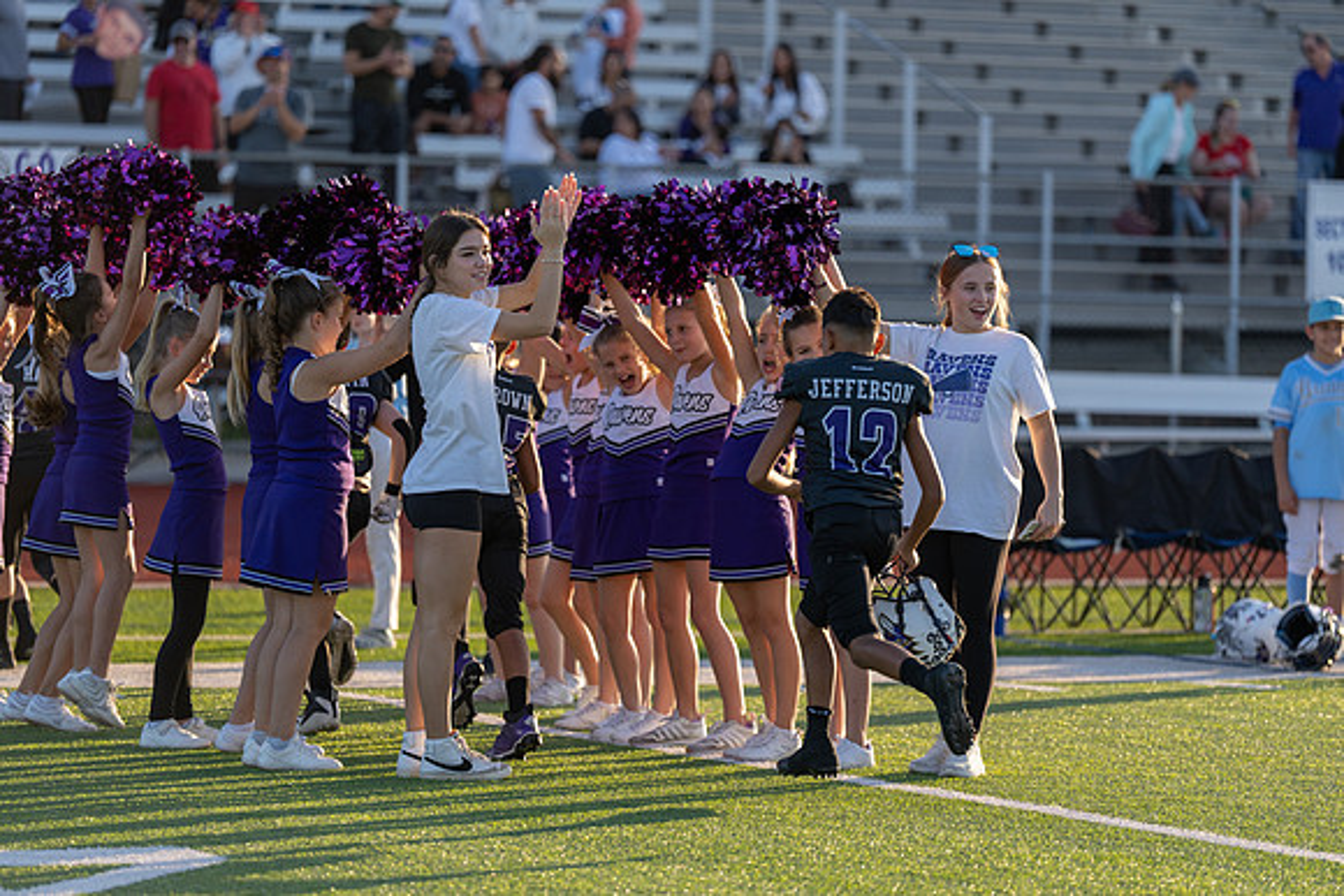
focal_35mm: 165
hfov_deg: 12.4
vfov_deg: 8.3
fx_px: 6161
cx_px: 672
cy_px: 448
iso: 100
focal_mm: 165
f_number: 2.8
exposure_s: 1/1000
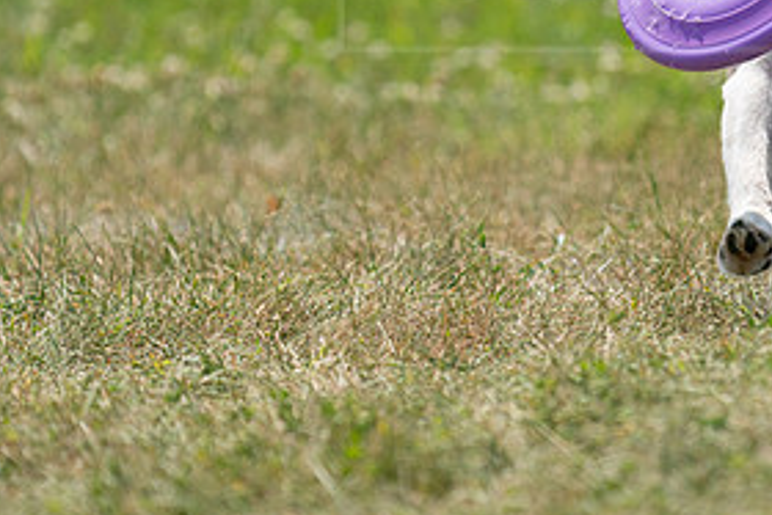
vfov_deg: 2.3
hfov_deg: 3.5
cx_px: 601
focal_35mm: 593
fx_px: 12723
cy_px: 10
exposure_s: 1/4000
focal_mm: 286
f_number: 5.6
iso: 800
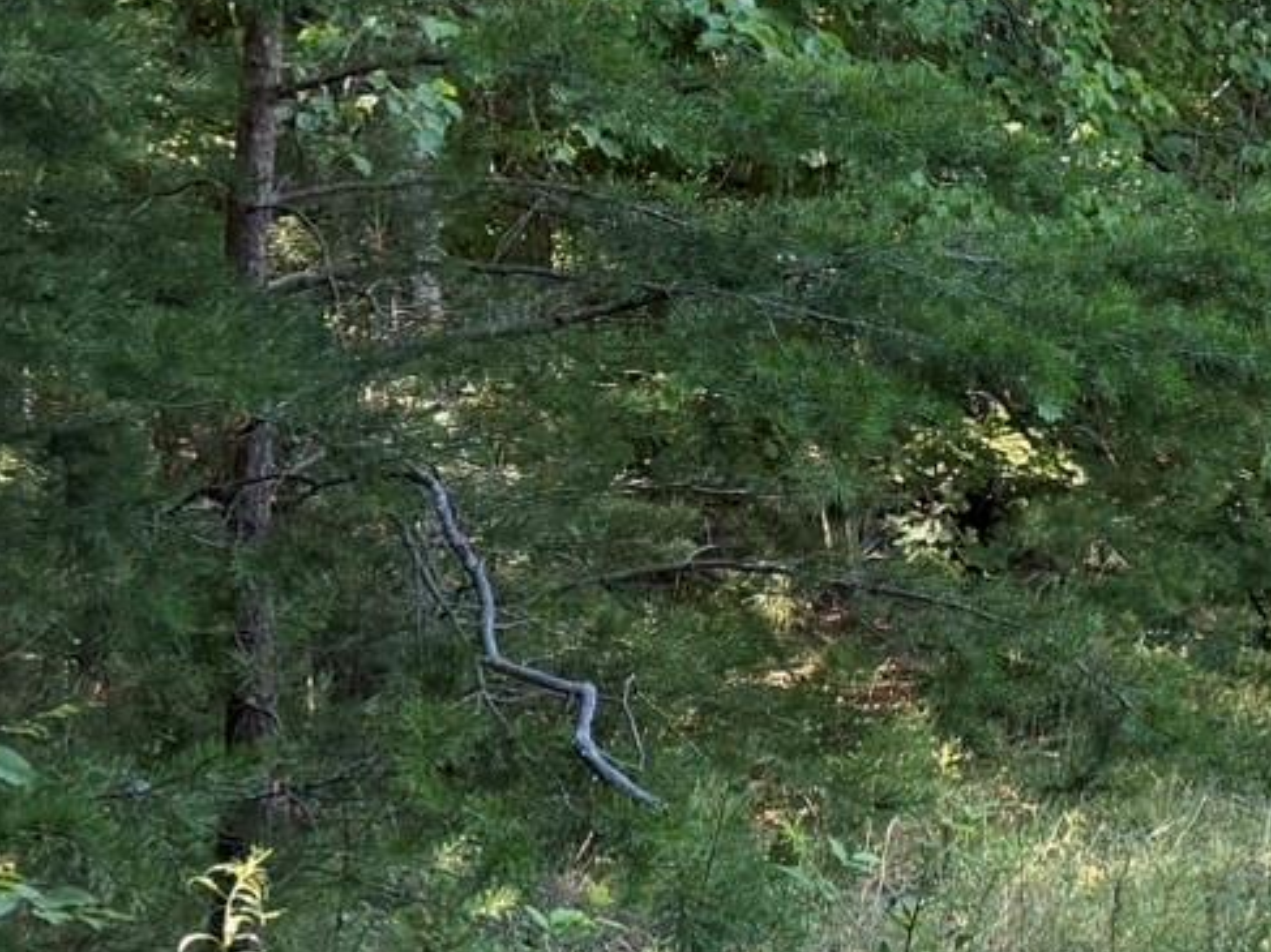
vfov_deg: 14.6
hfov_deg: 16.6
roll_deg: +4.1
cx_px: 2197
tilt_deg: -3.9
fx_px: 3708
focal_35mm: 101
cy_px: 381
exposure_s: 1/170
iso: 80
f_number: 1.78
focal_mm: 6.76
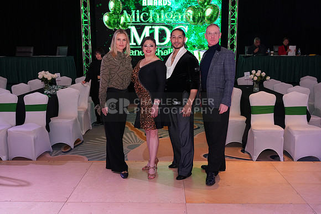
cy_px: 107
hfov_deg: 54.4
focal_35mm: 35
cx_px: 160
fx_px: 312
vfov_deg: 37.9
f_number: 5.6
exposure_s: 1/250
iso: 2000
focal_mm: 35
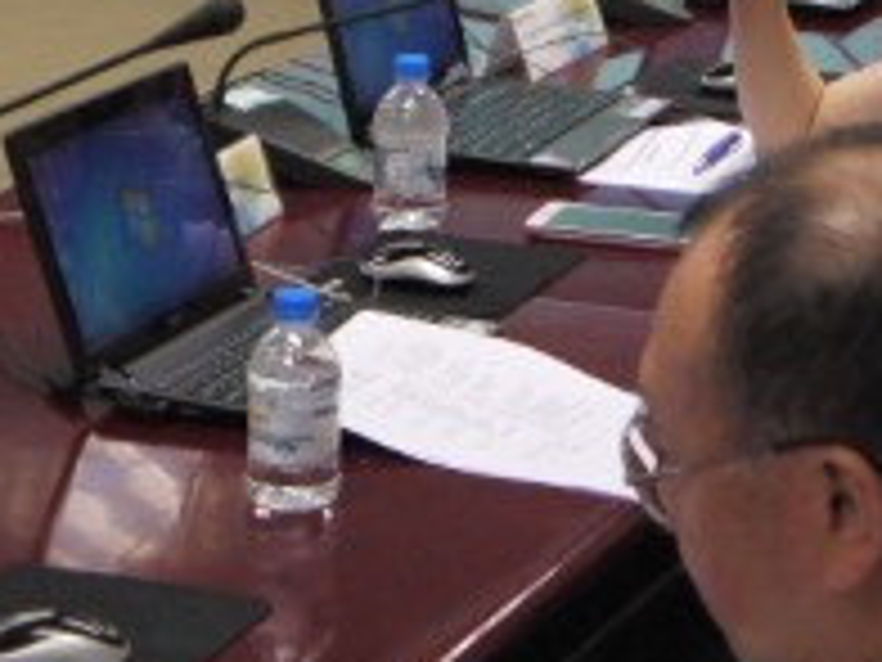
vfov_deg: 8.8
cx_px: 608
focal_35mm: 163
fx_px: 4153
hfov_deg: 12.1
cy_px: -387
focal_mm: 25
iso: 800
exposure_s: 1/125
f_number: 4.6
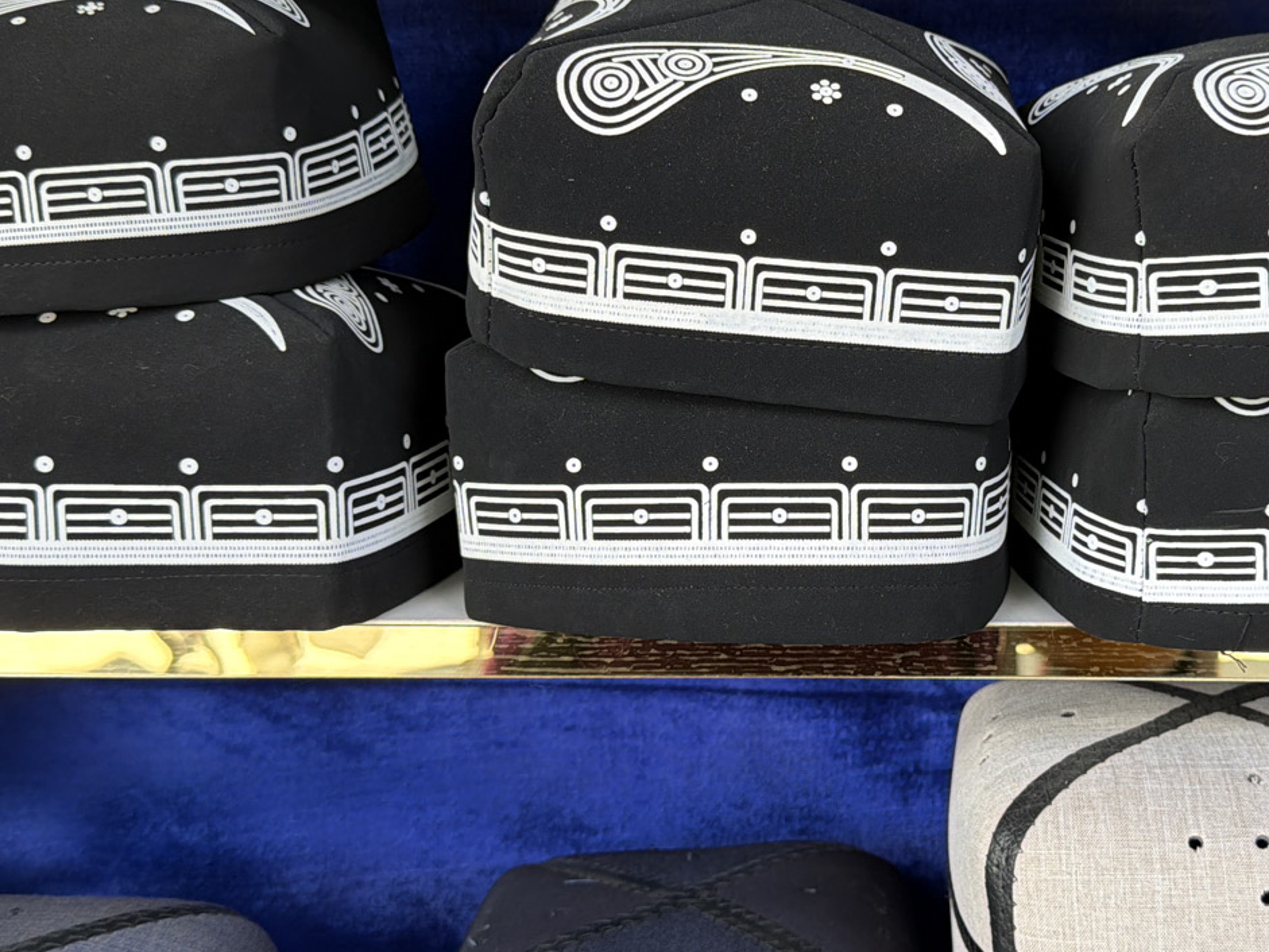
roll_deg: -1.0
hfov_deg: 37.0
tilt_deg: -8.6
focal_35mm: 51
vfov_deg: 28.6
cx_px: 863
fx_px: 1870
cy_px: 450
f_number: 1.78
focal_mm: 6.76
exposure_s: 1/121
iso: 50
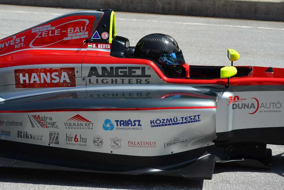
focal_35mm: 93
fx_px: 734
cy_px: 95
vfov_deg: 14.7
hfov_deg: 21.9
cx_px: 142
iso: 400
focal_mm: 62
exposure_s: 1/1600
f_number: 7.1
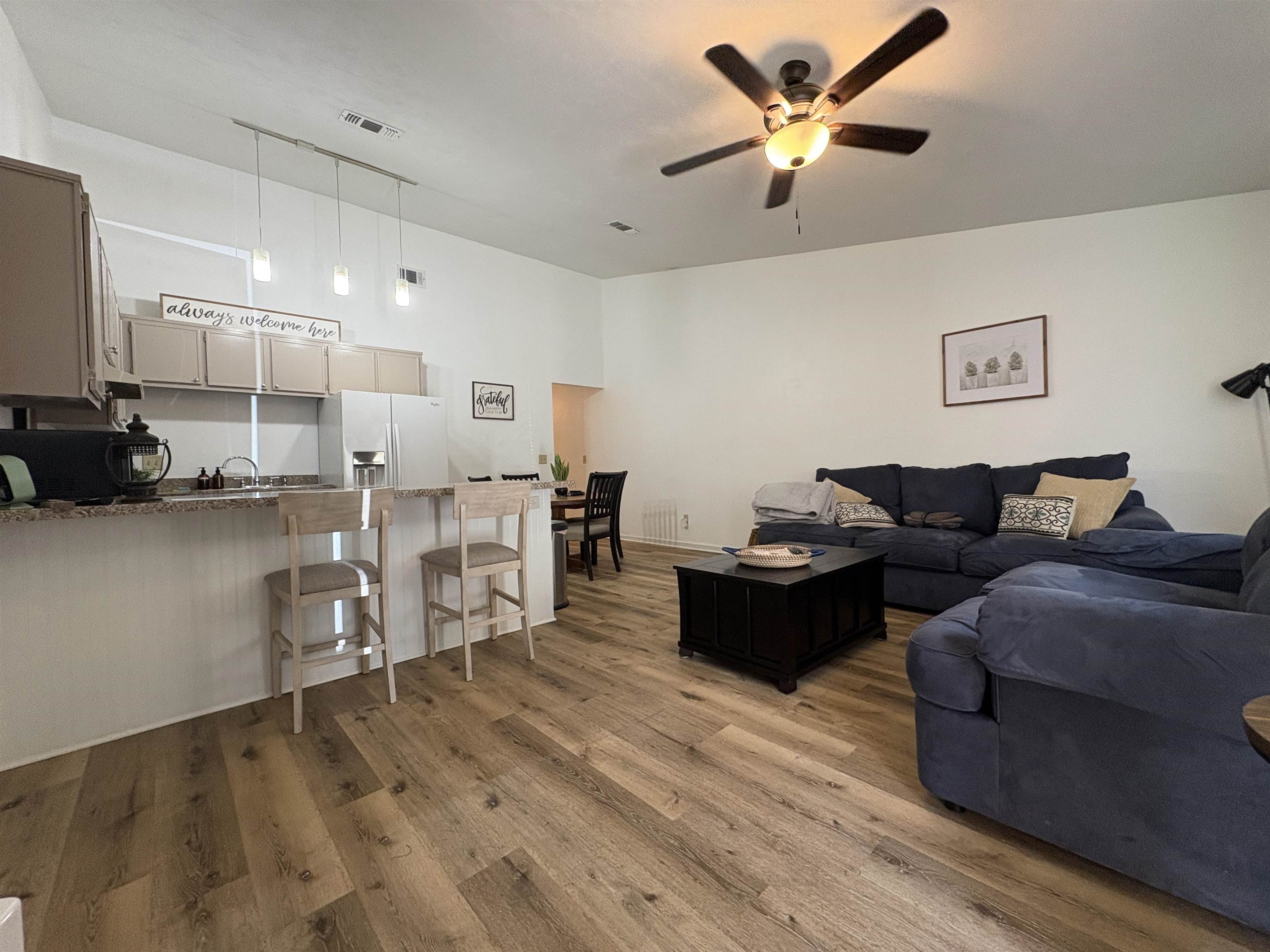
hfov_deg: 102.1
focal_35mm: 14
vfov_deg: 85.7
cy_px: 476
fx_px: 514
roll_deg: +2.1
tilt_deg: -0.2
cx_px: 635
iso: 200
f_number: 2.2
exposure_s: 1/60
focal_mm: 2.22
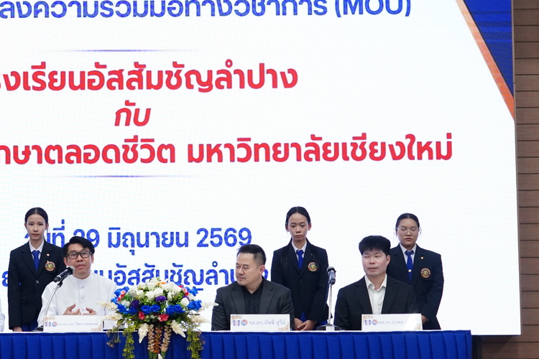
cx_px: 142
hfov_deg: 19.2
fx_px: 1587
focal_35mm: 106
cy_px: 176
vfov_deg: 12.9
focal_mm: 53
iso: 4000
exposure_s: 1/200
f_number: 4.5
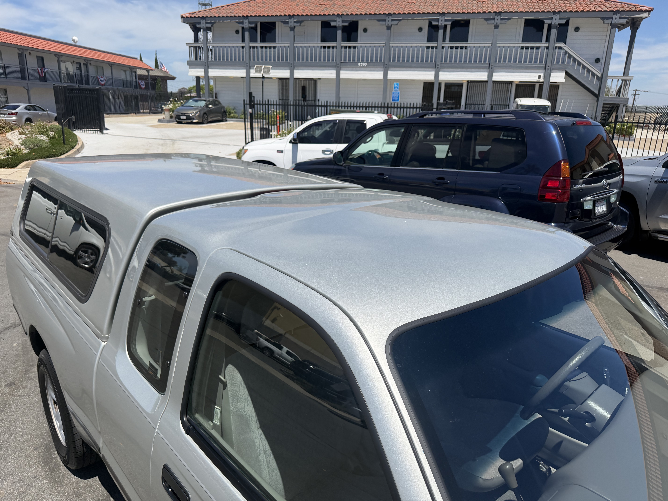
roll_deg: -1.7
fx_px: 463
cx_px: 334
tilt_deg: -18.2
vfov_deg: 56.8
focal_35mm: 24
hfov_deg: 71.6
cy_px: 250
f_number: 1.78
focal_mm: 6.76
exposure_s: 1/8130
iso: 100
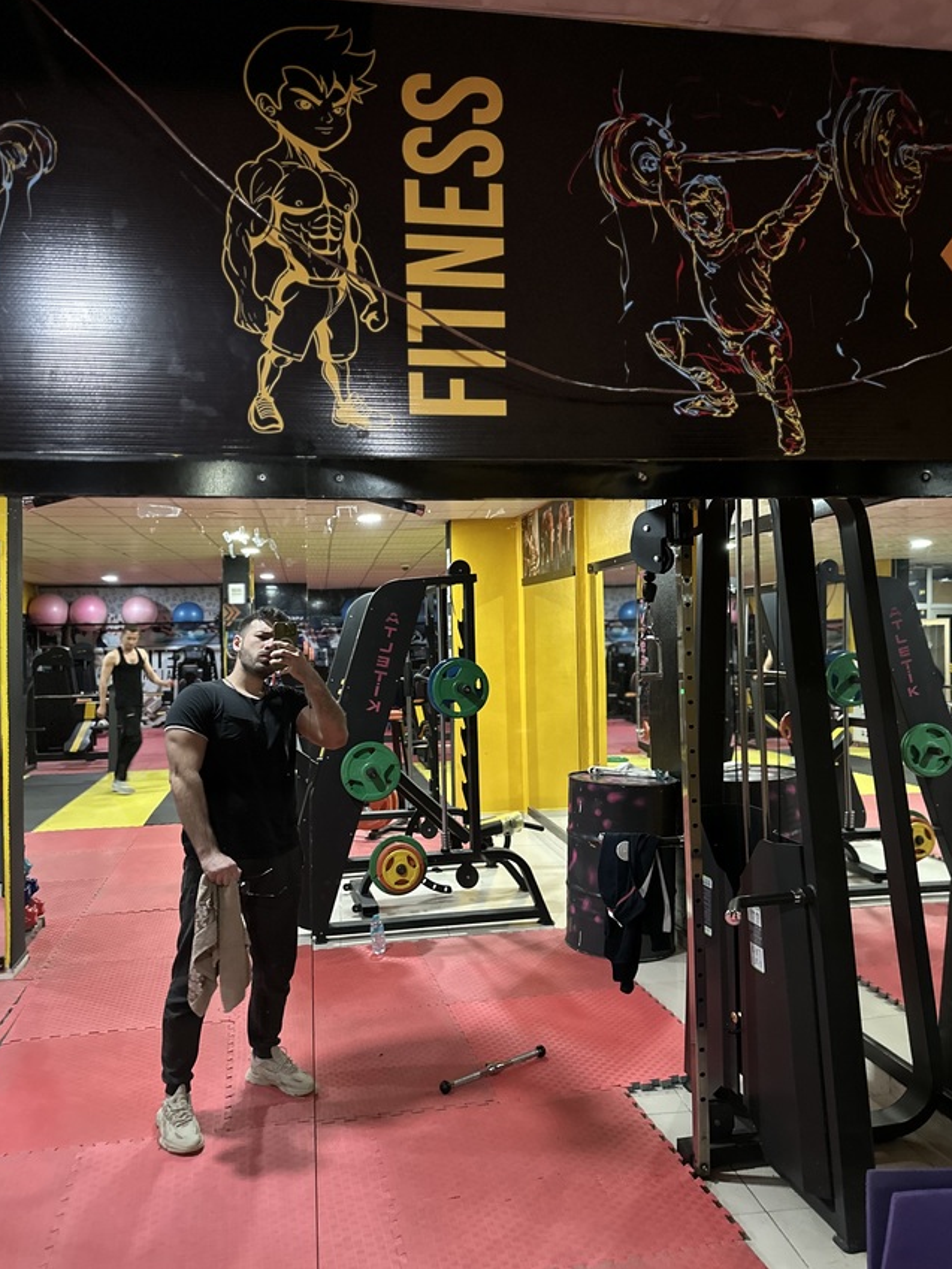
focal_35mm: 26
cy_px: 619
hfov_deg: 53.0
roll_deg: +1.7
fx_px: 953
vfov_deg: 67.3
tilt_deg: +0.6
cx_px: 450
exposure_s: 1/40
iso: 1000
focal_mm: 6.86
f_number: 1.78
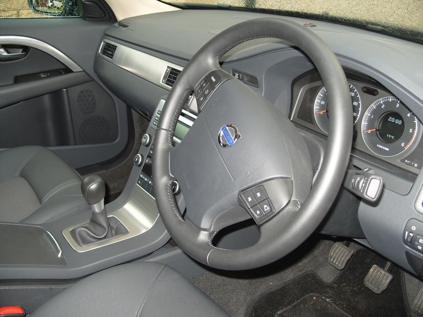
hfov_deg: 52.6
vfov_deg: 40.7
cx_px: 212
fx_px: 428
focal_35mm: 35
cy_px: 158
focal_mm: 7.8
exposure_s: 1/45
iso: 100
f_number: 2.8
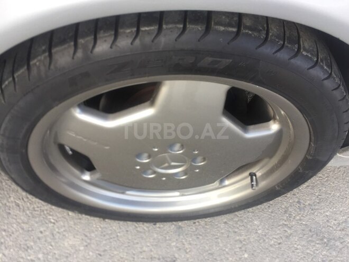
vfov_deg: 48.2
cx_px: 174
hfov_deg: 61.7
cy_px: 131
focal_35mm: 29
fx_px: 292
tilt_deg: -55.4
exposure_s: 1/100
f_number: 2.2
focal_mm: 4.15
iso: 32
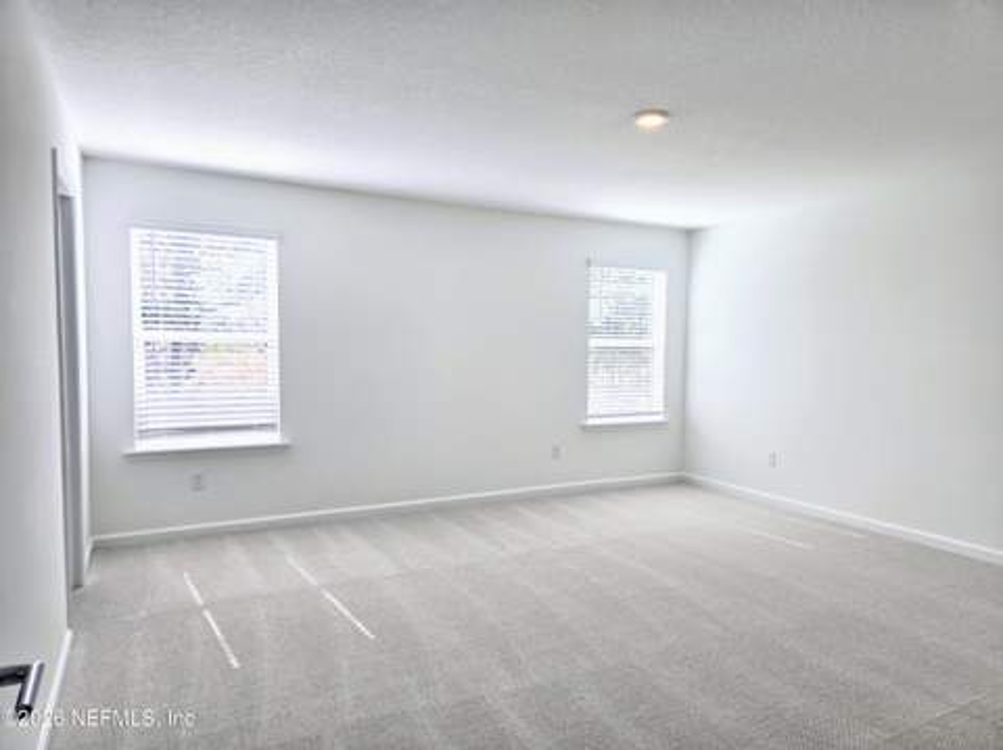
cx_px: 502
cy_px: 375
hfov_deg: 74.0
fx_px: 666
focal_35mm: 23
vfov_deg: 58.8
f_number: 1.7
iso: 12
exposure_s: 1/167
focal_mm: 6.3
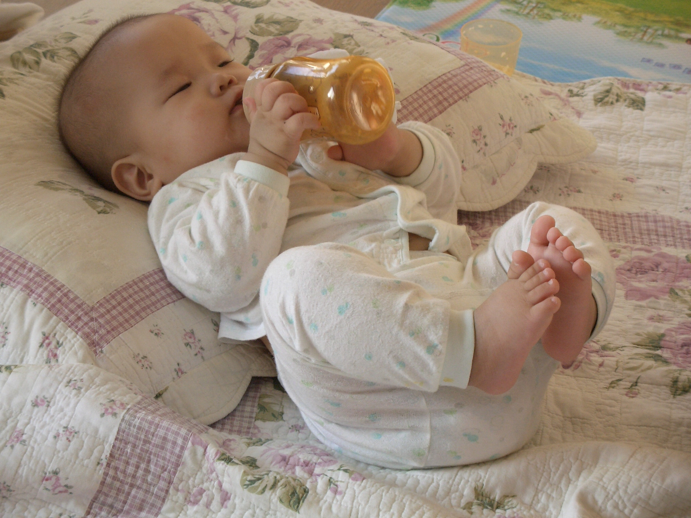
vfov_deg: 11.2
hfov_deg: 14.9
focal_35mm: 132
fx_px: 2635
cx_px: 346
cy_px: 259
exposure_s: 1/60
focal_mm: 28.4
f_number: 4
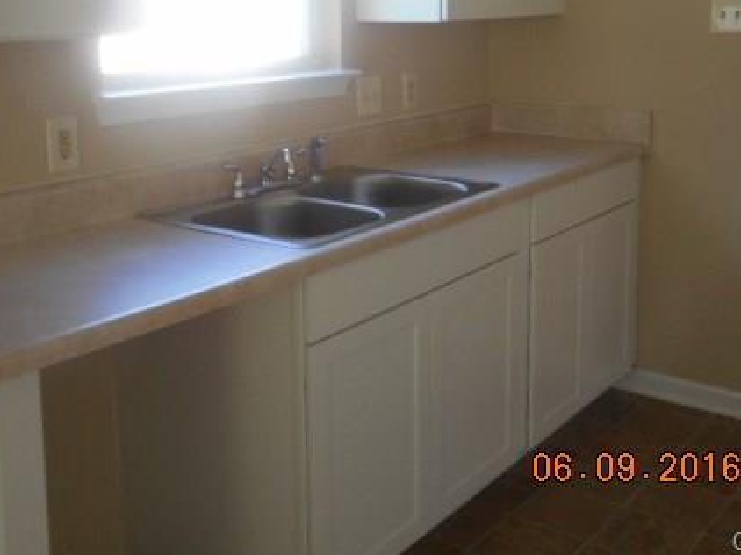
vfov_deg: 32.2
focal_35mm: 44
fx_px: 941
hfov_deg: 43.0
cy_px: 137
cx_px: 372
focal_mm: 5.2
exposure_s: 1/30
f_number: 4
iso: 220
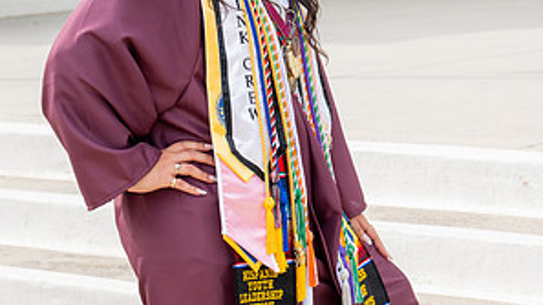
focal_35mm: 143
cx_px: 379
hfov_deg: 15.0
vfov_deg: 8.4
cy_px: -62
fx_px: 2059
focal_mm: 60
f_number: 7.1
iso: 200
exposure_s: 1/200
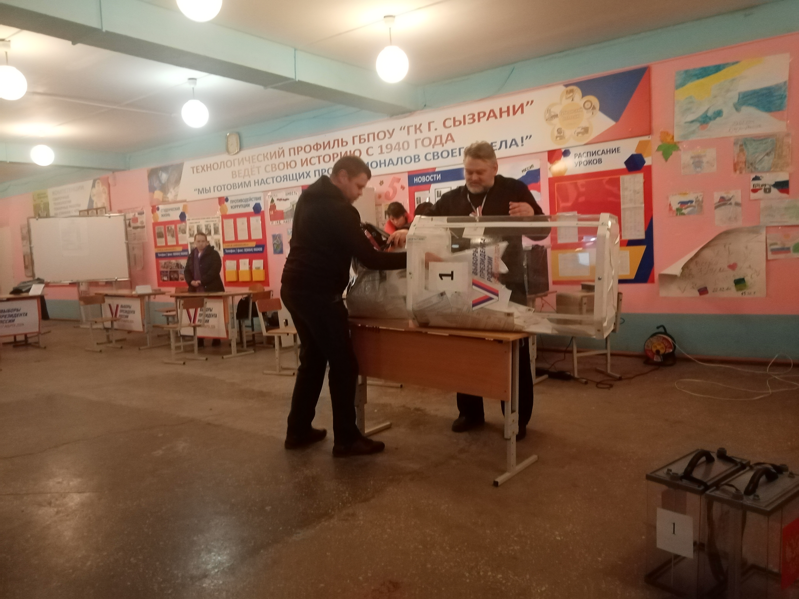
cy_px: 300
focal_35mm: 26
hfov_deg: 67.3
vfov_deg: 53.1
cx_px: 400
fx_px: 600
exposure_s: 1/20
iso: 947
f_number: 1.8
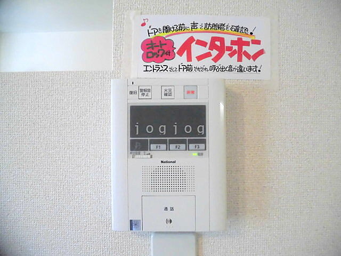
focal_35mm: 24
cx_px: 170
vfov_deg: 56.8
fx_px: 236
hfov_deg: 71.6
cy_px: 128
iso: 800
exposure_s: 1/160
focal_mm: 4.3
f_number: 3.1
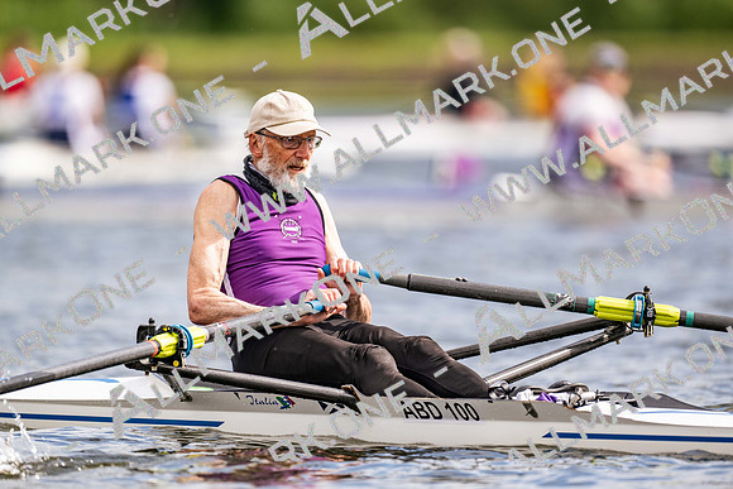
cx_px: 366
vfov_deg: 2.3
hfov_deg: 3.4
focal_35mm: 600
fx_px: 12219
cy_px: 244
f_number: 4
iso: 250
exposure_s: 1/2500
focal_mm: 600
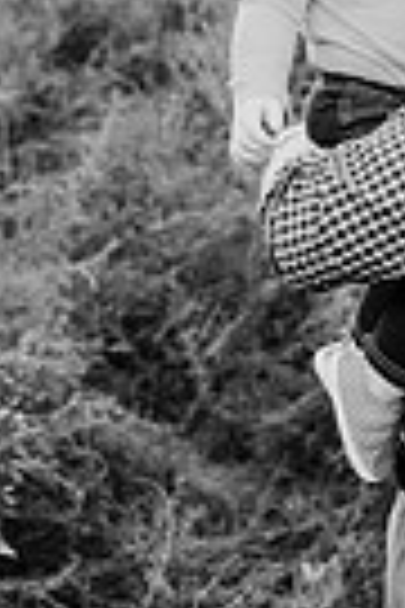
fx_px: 1350
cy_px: -189
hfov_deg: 16.8
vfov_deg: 22.6
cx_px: 387
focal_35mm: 80
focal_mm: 24
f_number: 2.8
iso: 100
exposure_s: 1/250
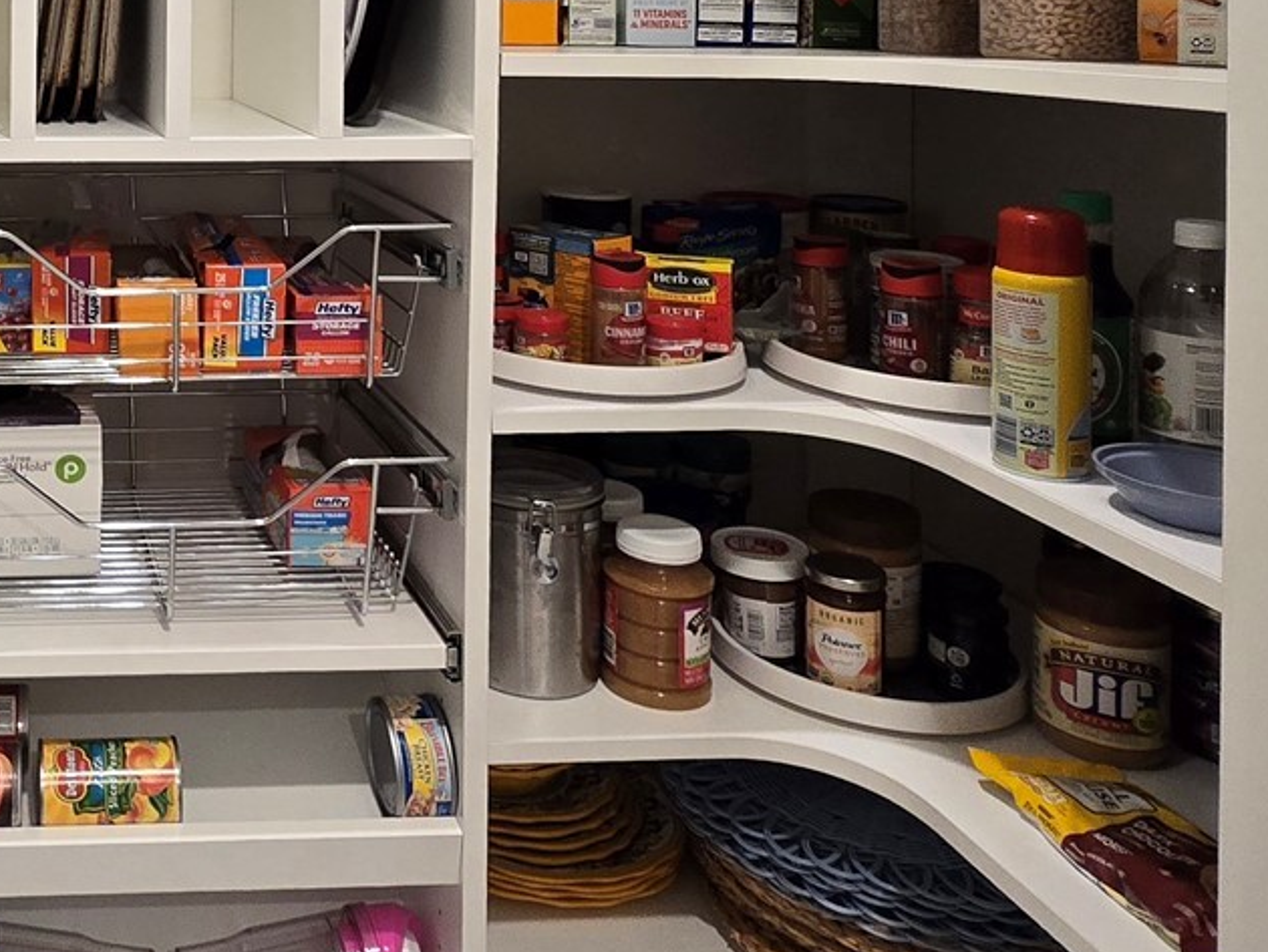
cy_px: 250
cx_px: 68
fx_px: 1209
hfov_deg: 48.0
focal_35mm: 33
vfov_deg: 41.8
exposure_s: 1/60.2
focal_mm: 2.2
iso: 320
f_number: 2.2
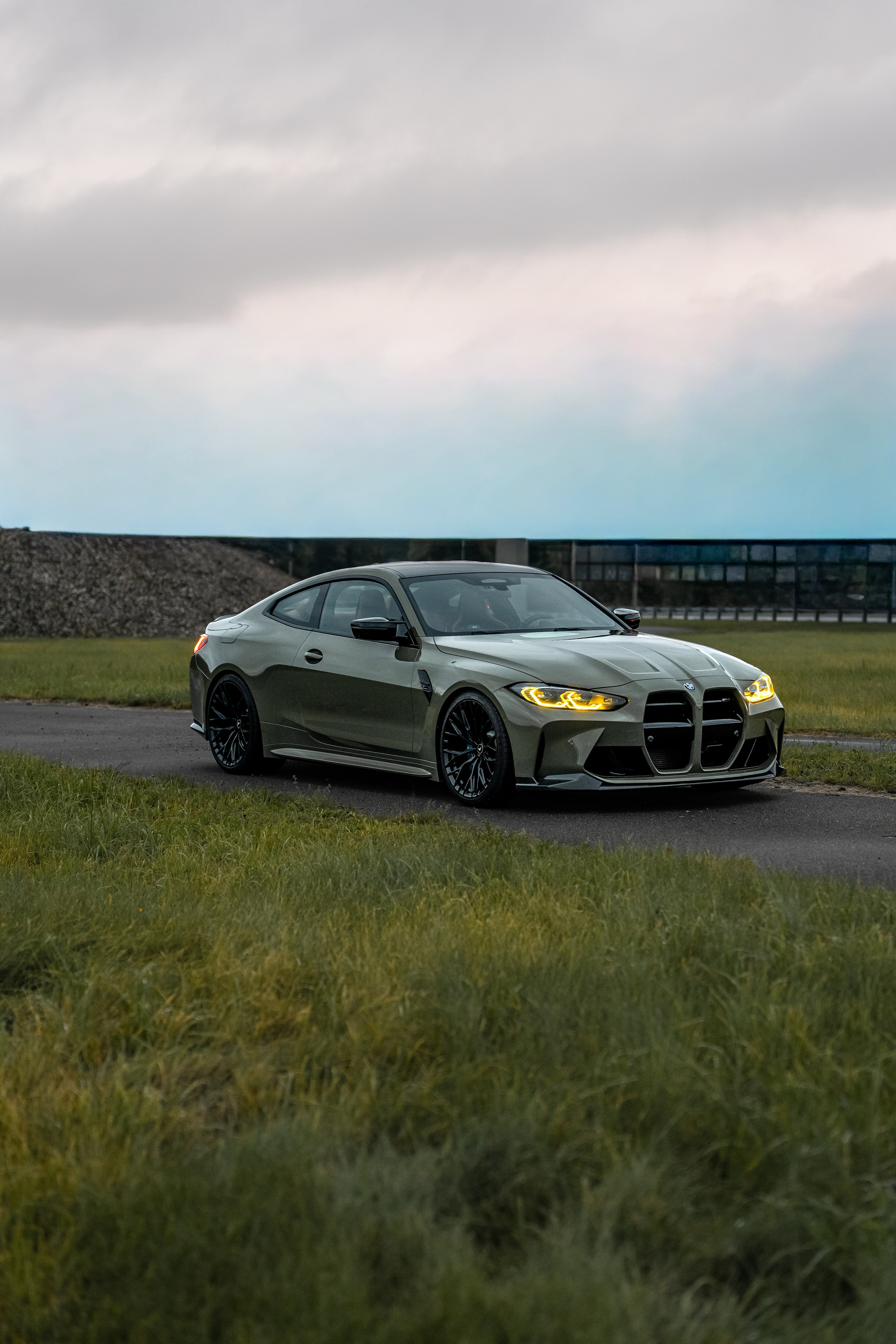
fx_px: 2613
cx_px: 448
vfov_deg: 28.8
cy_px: 672
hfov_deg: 19.5
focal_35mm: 70
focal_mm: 70
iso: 500
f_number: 2.5
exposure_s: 1/100
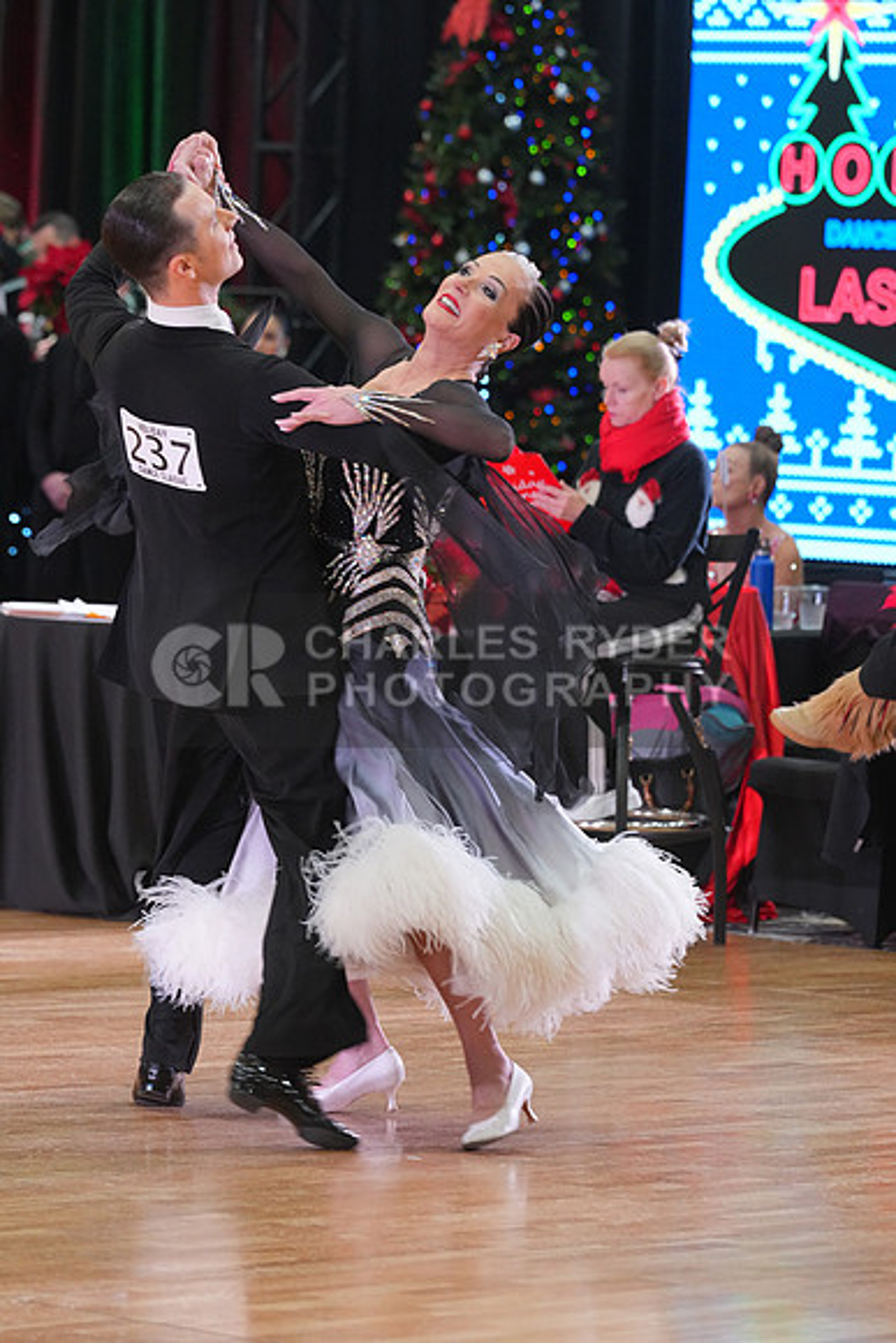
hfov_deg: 6.9
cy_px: 672
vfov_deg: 10.3
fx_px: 7462
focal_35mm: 200
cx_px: 448
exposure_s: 1/200
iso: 3200
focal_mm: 200
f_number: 5.6
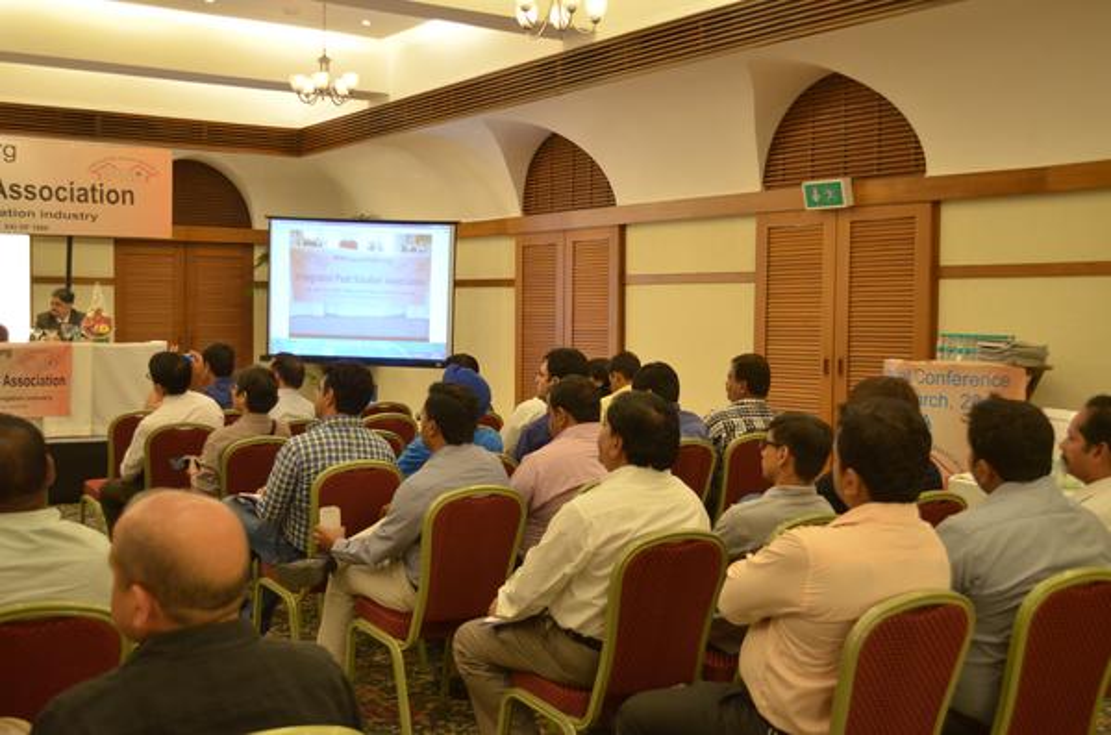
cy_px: 368
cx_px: 556
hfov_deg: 46.5
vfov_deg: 31.7
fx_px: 1293
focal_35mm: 42
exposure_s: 1/40
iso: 1000
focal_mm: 28
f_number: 4.5
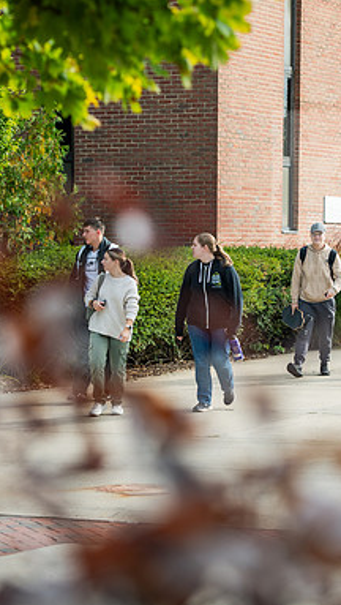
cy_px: 302
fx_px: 2086
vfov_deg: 16.5
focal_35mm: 130
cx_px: 224
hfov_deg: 9.3
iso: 100
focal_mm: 82
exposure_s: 1/320
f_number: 3.5
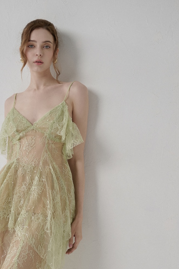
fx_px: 656
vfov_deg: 22.7
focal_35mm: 88
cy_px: 225
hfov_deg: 15.5
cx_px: 44
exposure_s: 1/160
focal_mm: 48
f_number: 5
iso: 320
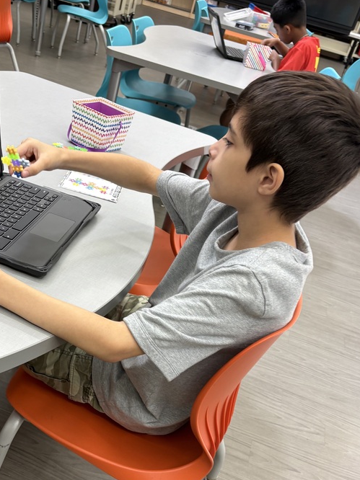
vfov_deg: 46.2
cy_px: 315
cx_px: 105
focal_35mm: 40
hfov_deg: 35.4
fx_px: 555
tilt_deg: -34.7
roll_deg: -14.6
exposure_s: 1/60
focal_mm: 5.96
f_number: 1.6
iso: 80
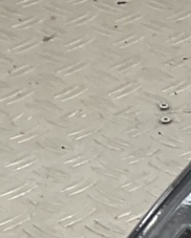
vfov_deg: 7.6
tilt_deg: -37.1
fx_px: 1771
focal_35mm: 251
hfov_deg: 5.0
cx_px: 938
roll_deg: -10.2
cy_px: 353
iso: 16
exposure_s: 1/109
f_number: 1.8
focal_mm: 3
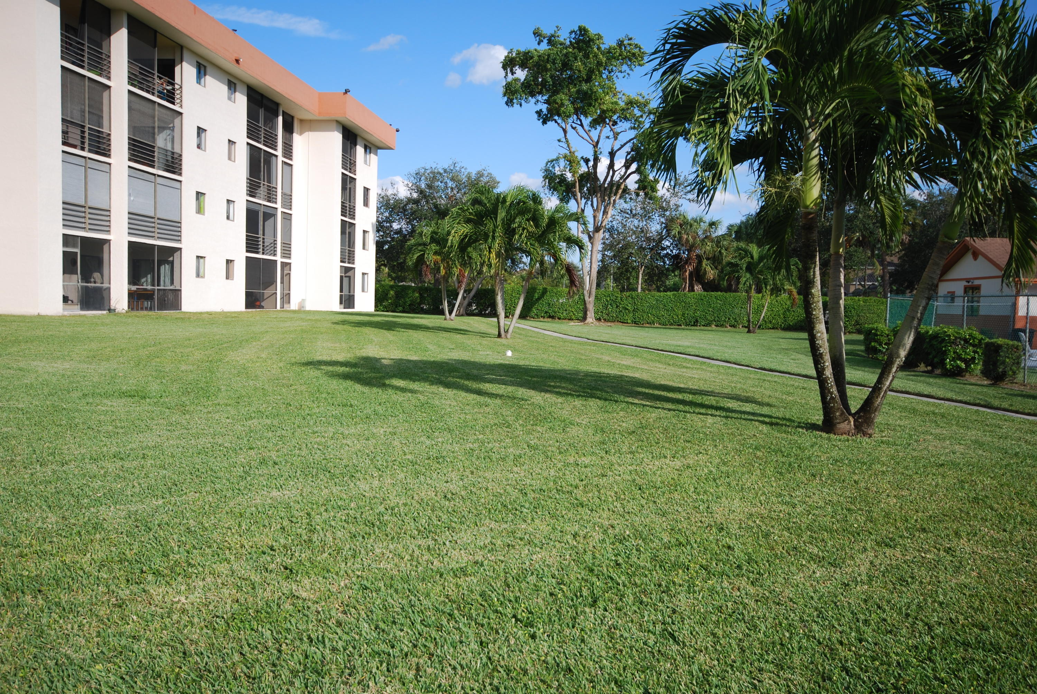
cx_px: 518
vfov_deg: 43.7
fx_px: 865
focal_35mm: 30
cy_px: 347
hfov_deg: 61.9
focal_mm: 20
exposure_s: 1/200
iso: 100
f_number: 7.1
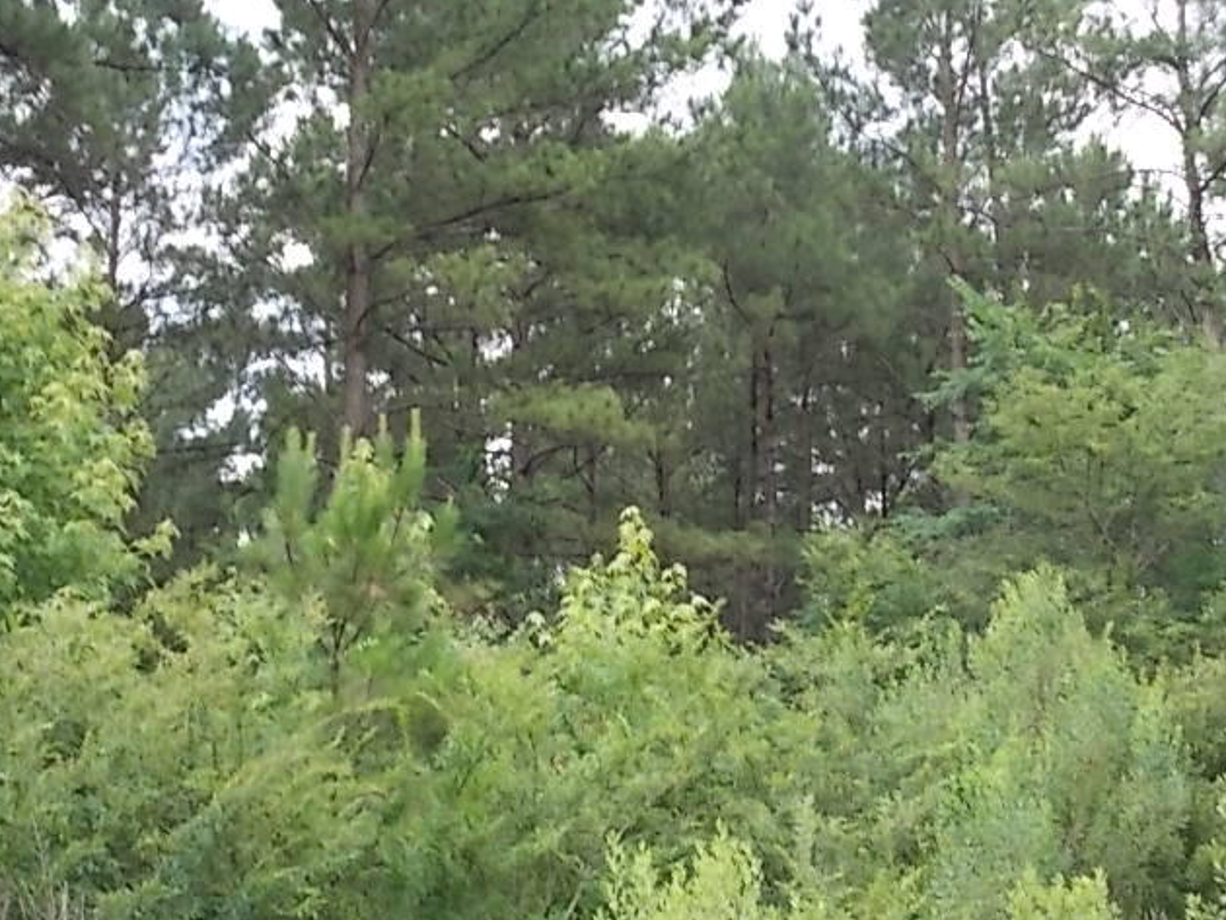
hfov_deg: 29.0
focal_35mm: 67
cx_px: 609
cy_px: 461
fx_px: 2374
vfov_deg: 21.9
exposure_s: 1/60
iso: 100
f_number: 5.3
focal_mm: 11.8
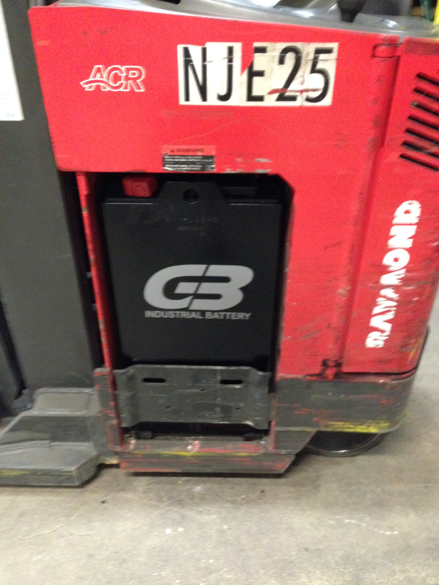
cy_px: 292
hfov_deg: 42.9
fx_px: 558
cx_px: 220
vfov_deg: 55.4
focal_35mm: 33
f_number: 2.4
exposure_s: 1/15
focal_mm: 4.12
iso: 800
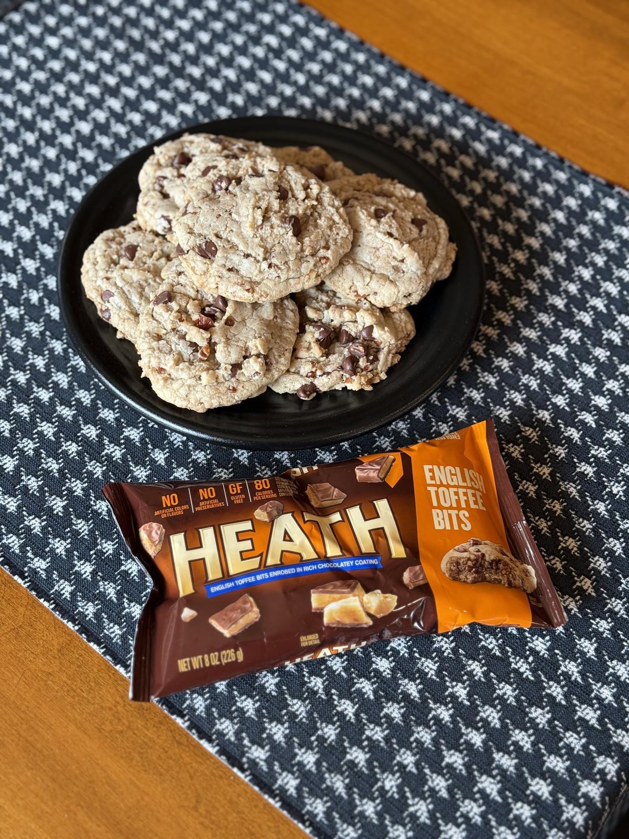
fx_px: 1163
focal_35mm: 48
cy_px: 420
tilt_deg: -55.2
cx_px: 314
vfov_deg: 39.7
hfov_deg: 30.3
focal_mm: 6.76
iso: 50
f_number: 1.78
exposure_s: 1/60
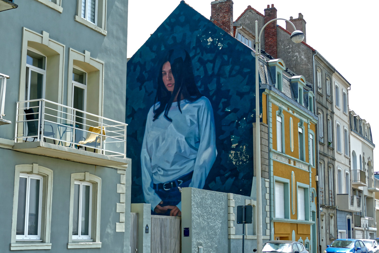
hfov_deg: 33.4
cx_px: 190
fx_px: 632
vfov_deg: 22.6
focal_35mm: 60
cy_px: 126
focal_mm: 21.8
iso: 125
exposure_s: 1/800
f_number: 3.5
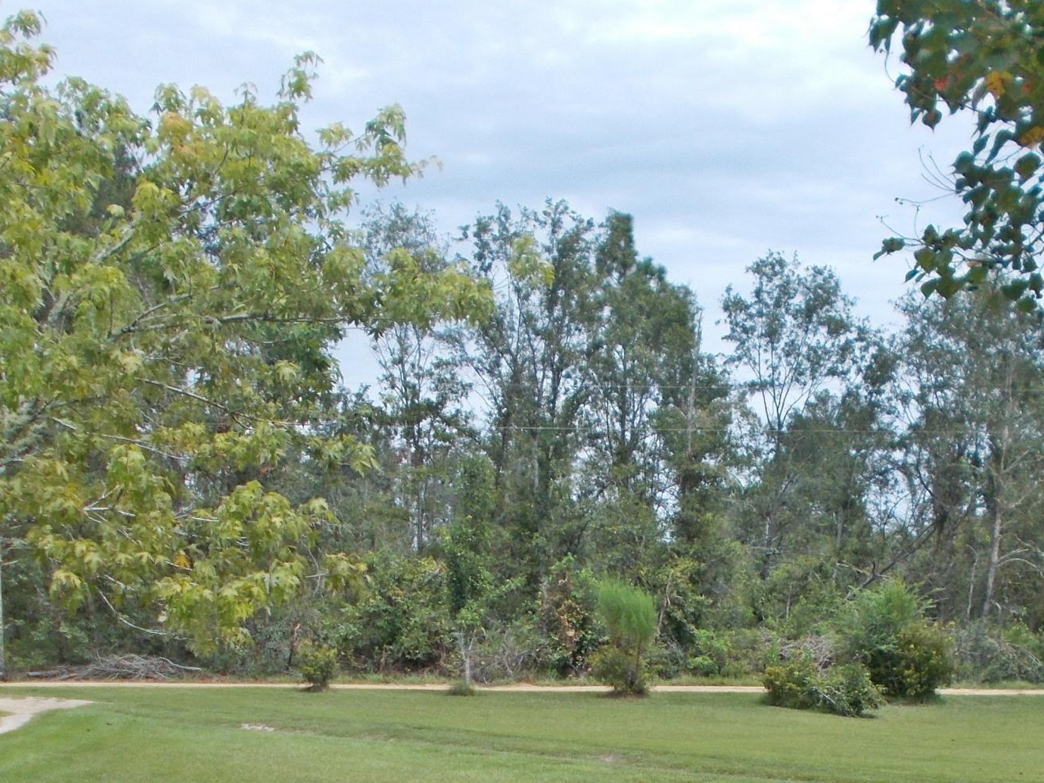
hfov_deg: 32.5
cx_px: 656
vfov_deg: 24.1
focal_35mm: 59
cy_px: 717
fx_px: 1780
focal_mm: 4.6
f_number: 8
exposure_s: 1/160
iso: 80
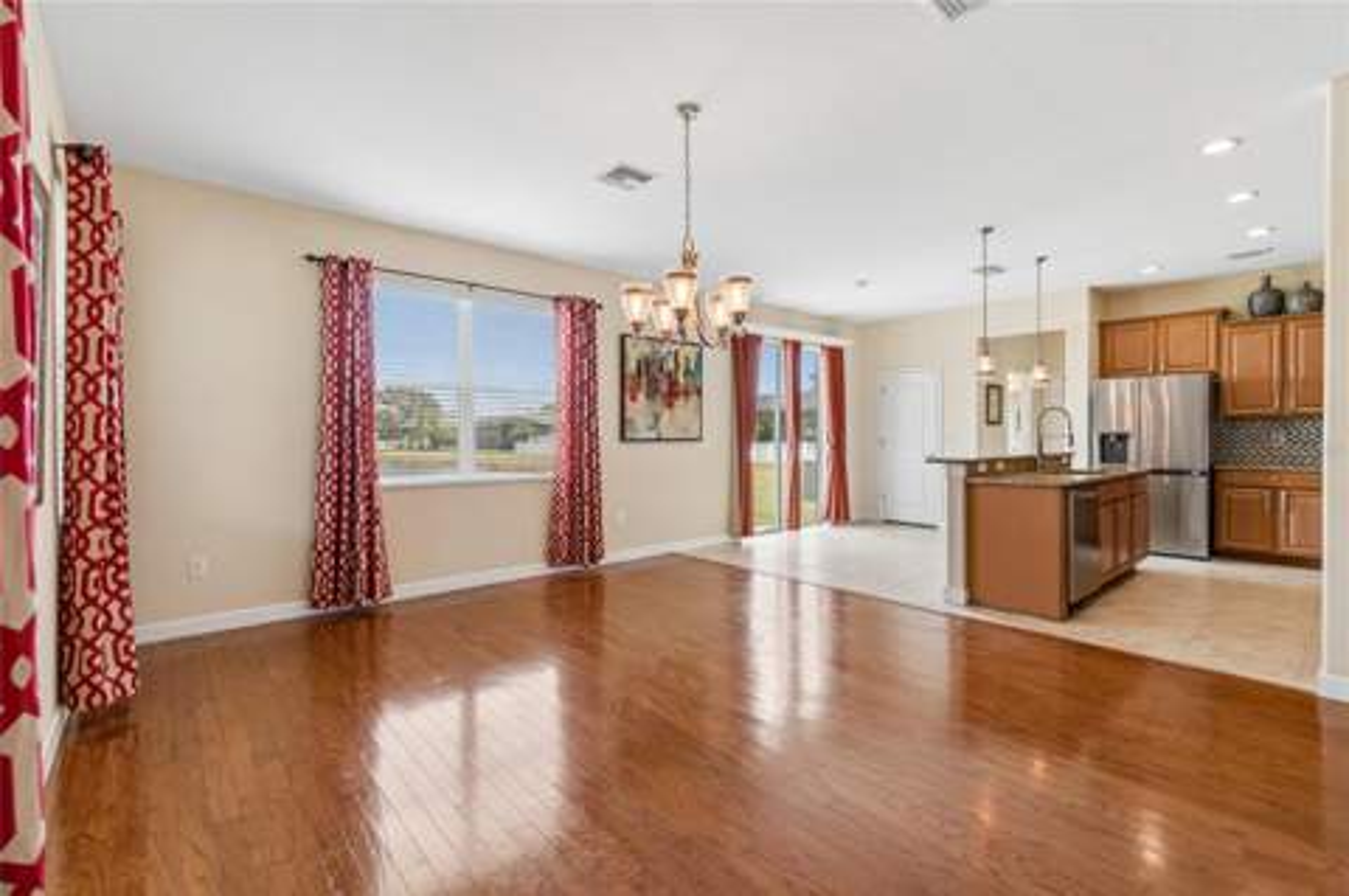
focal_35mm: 15
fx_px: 561
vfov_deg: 77.2
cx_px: 674
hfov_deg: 100.4
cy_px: 448
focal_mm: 10
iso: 100
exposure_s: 1/20
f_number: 7.1
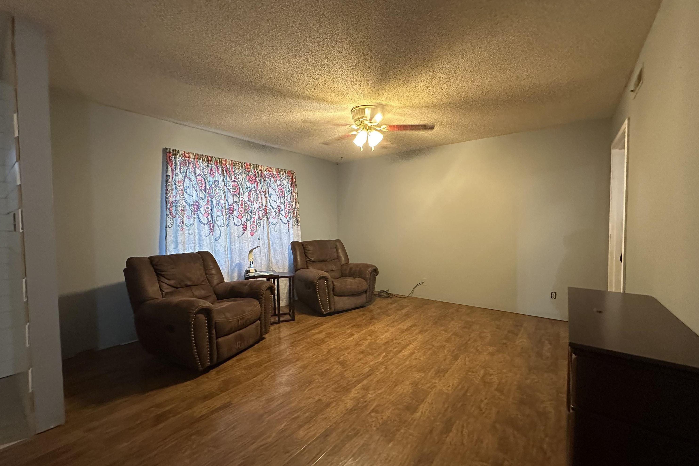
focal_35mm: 15
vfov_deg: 77.3
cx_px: 357
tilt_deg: -2.8
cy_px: 235
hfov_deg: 100.4
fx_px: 291
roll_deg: +0.5
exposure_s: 1/60
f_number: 2.2
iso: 640
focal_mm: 2.22
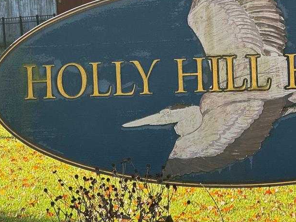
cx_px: 223
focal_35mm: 181
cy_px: 61
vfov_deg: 8.2
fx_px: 1547
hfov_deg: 10.9
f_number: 2.8
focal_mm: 9
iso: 25
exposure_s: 1/119
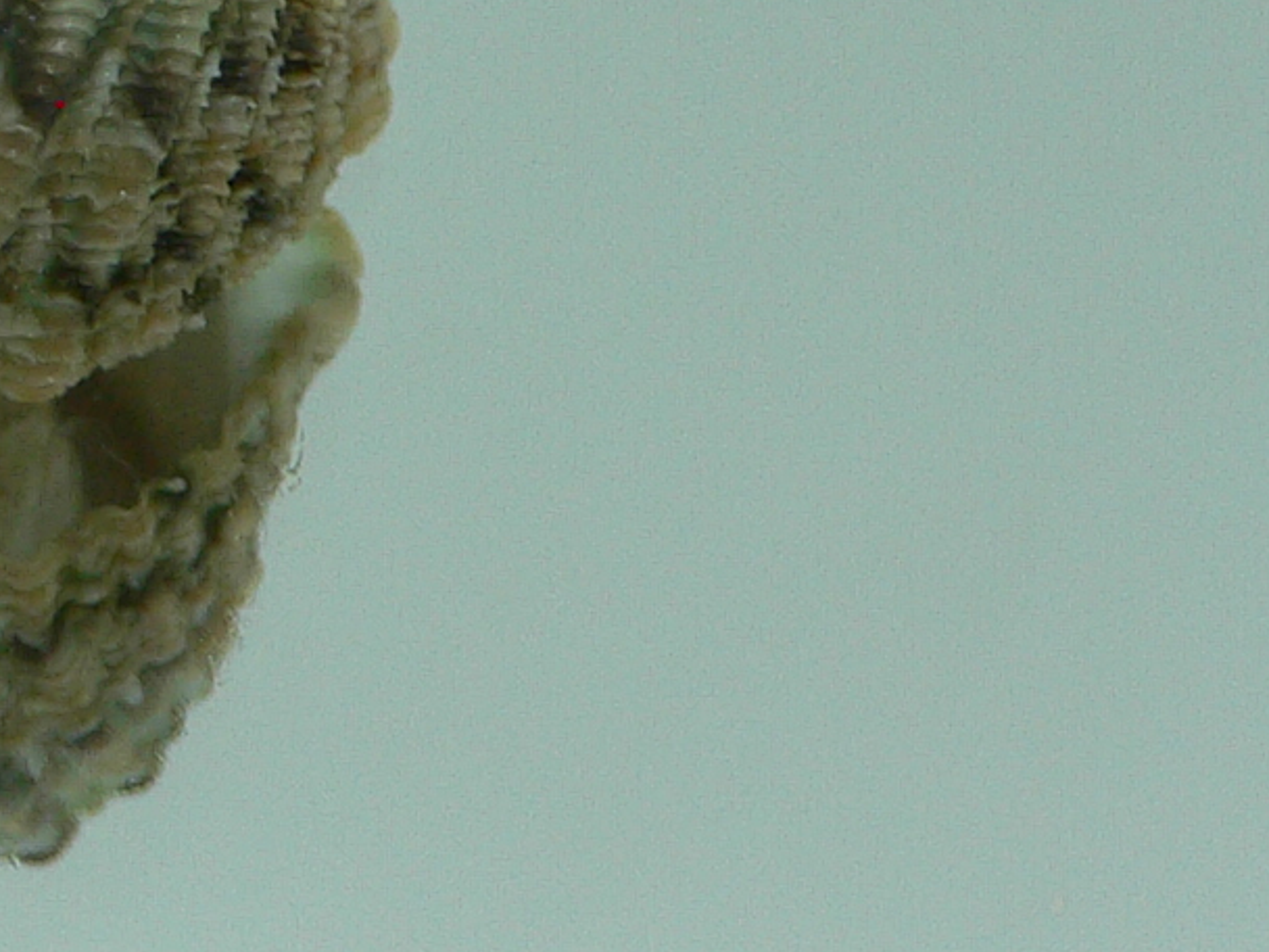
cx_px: -175
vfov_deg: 12.5
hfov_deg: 16.4
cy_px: -207
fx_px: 4252
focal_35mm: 116
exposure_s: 1/60
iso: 80
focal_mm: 4.6
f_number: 2.8
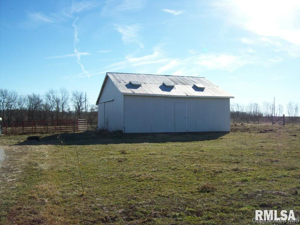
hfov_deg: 51.4
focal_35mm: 36
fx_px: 312
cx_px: 150
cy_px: 112
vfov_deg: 39.7
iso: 80
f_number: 4.8
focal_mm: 6
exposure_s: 1/533
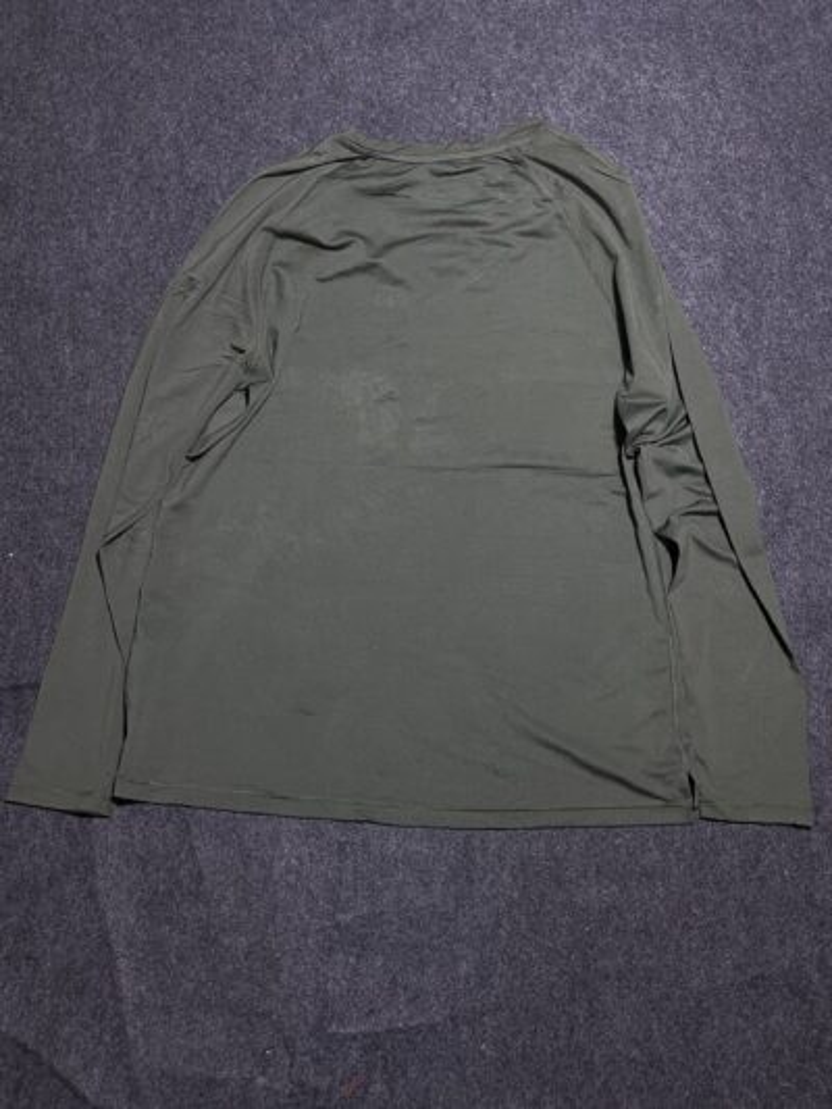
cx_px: 416
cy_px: 554
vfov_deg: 67.3
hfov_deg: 53.1
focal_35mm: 26
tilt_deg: -57.6
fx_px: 833
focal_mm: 4.2
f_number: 1.6
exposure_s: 1/50
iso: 80
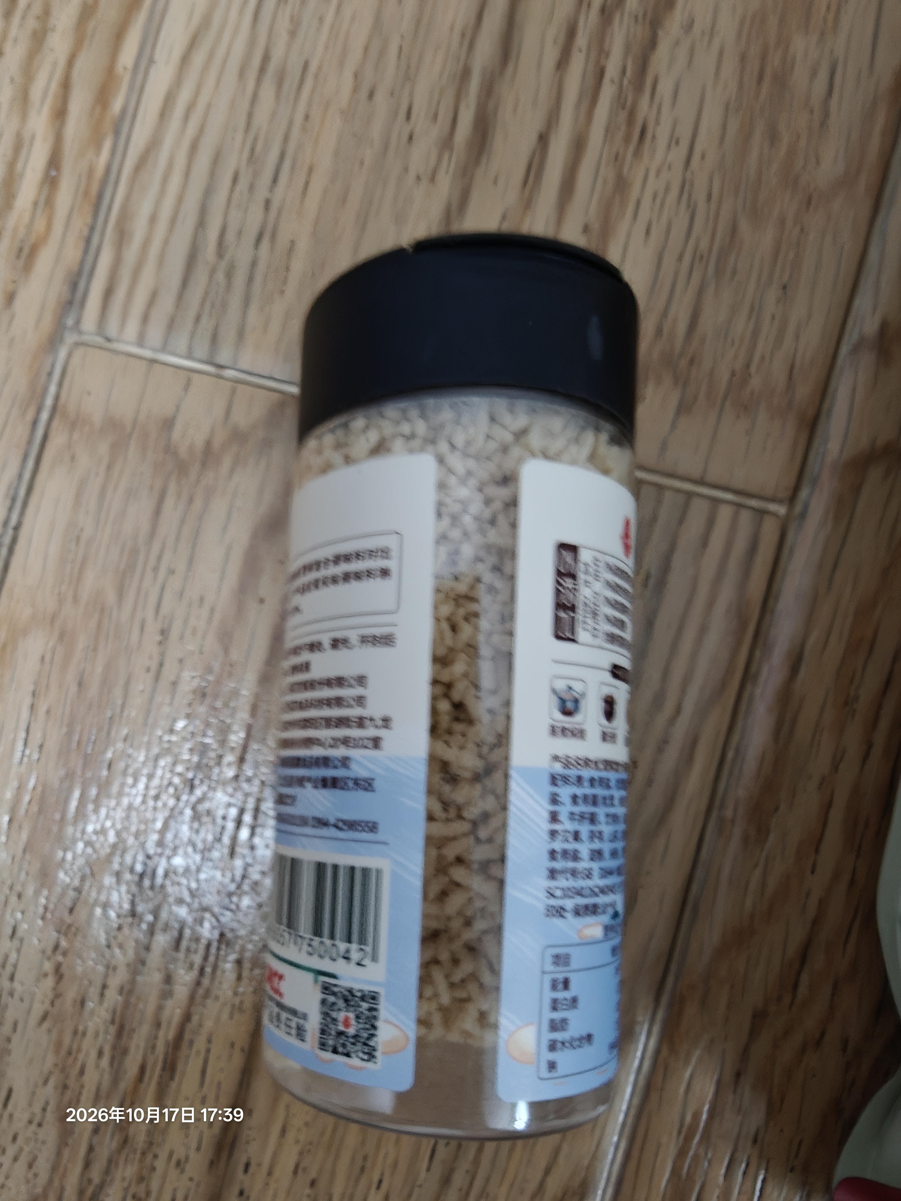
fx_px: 798
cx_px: 450
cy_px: 600
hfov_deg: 58.9
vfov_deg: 73.9
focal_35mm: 23
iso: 2000
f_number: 2
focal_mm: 2.3
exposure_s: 1/20
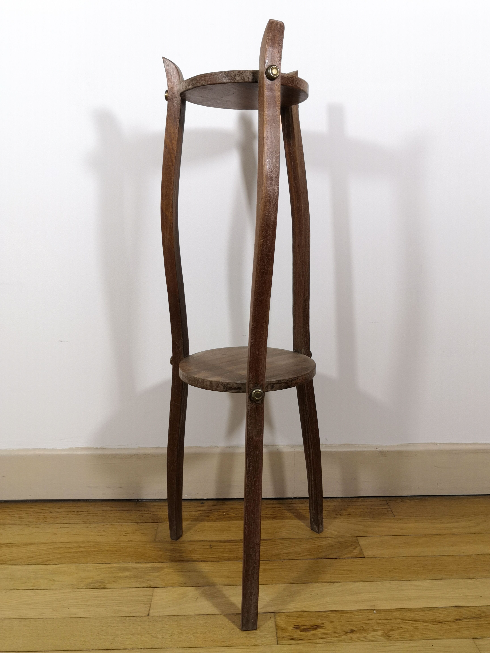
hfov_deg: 51.4
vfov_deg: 65.3
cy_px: 326
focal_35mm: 27
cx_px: 245
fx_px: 510
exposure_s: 1/50
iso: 160
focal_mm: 3.95
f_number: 1.8
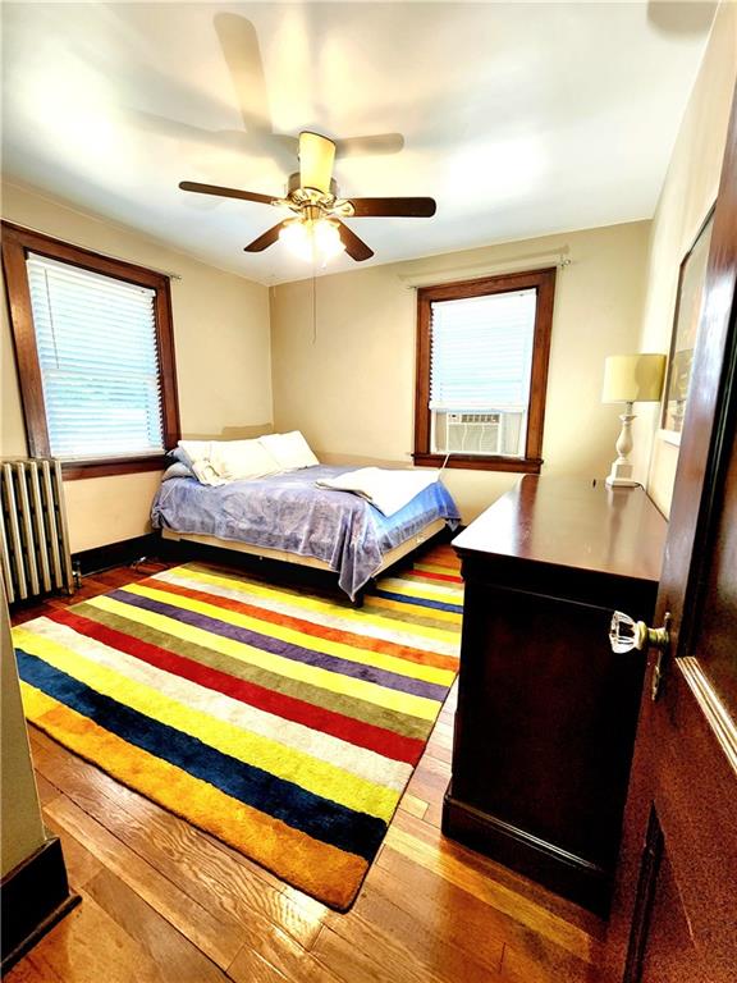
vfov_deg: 106.2
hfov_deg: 89.9
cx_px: 368
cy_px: 492
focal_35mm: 13
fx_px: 369
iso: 250
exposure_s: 1/60.2
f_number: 2.2
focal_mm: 2.2
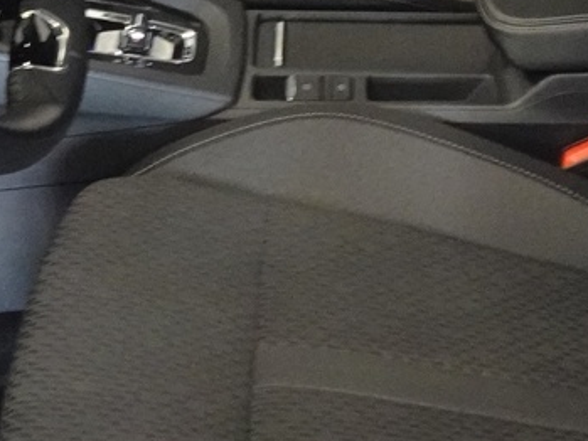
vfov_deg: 14.7
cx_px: 475
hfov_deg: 19.6
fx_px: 1682
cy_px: -5
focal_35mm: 99
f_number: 3.5
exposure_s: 1/20
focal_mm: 4.25
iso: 800
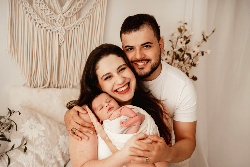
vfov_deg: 27.0
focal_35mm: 50
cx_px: 125
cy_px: 84
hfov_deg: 39.6
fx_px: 347
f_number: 3.5
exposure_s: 1/160
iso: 500
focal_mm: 50
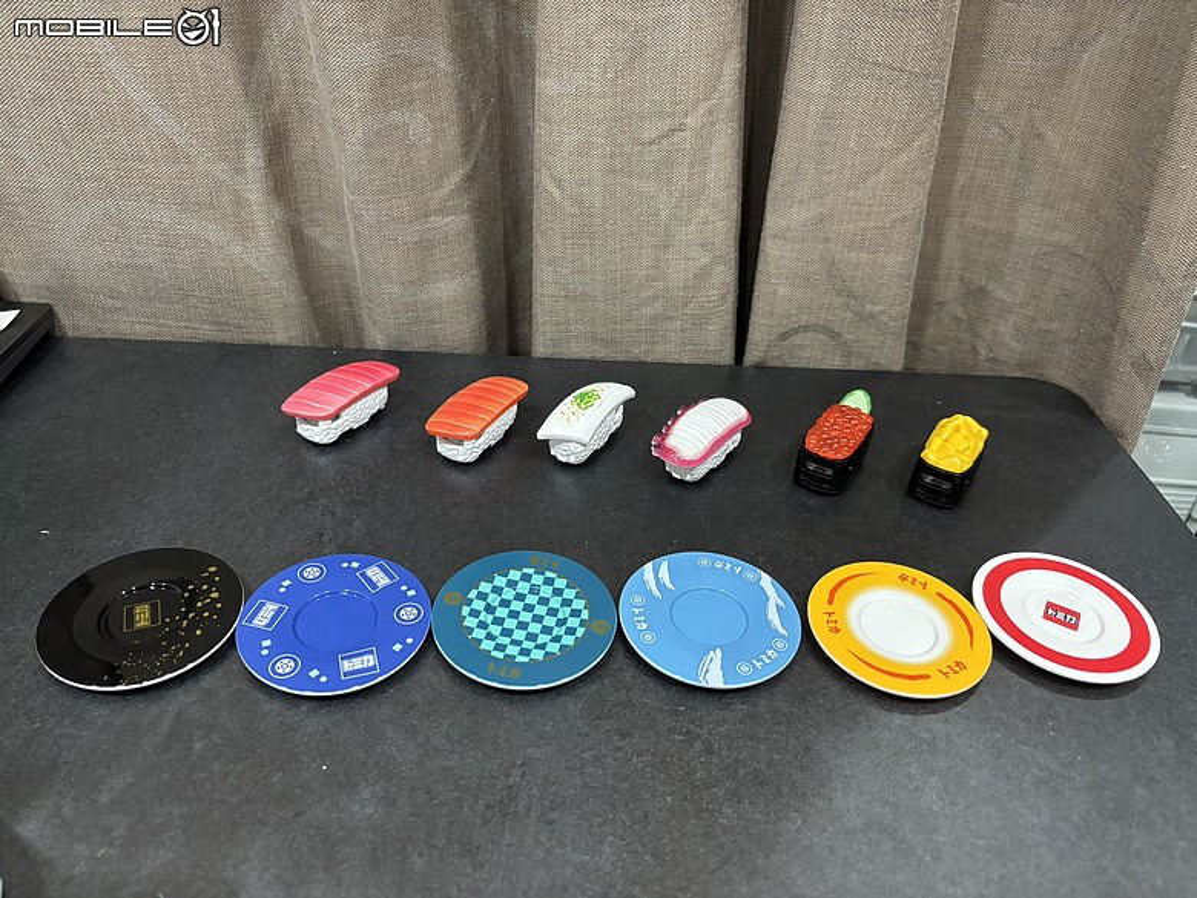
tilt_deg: -35.1
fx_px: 899
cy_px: 449
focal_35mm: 26
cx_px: 598
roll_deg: -3.9
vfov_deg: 53.1
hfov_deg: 67.3
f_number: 1.6
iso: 500
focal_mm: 5.96
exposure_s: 1/60
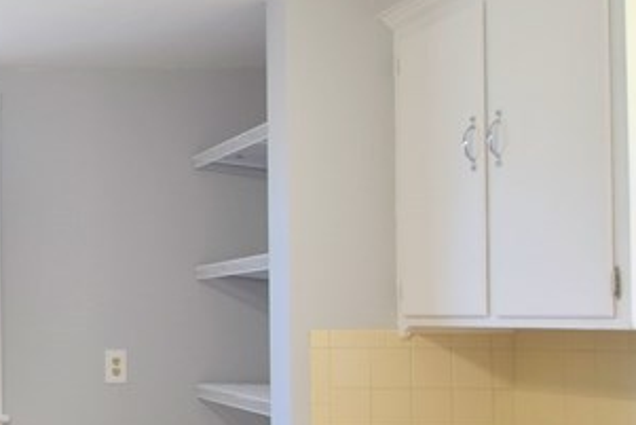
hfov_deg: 30.9
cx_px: -136
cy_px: 299
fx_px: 954
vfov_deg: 24.9
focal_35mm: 54
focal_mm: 10
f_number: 3.5
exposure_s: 1/40
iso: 100
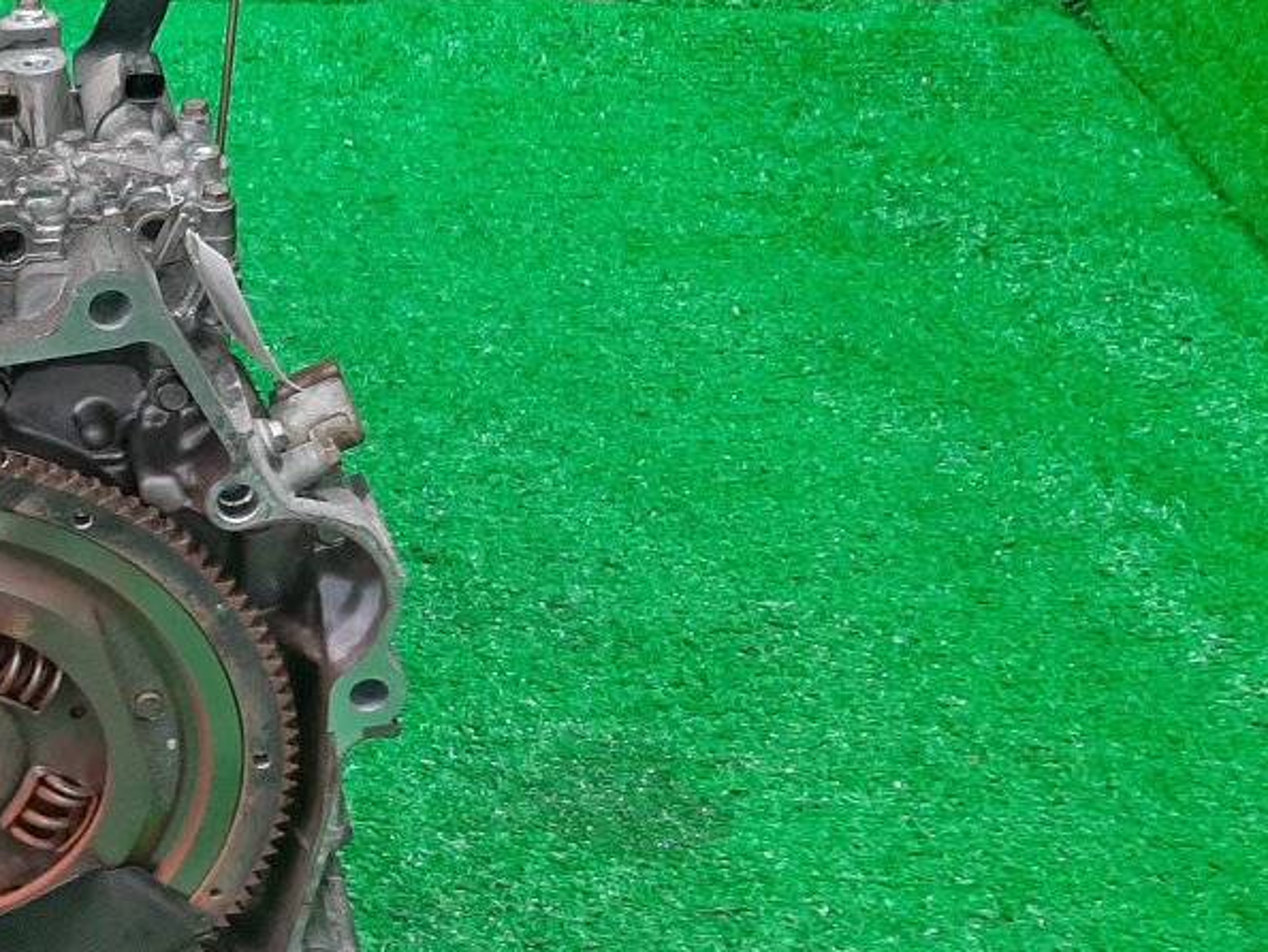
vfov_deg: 23.3
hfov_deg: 27.6
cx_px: -192
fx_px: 2309
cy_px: 568
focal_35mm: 63
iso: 137
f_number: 1.7
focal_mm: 3.93
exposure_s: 1/50
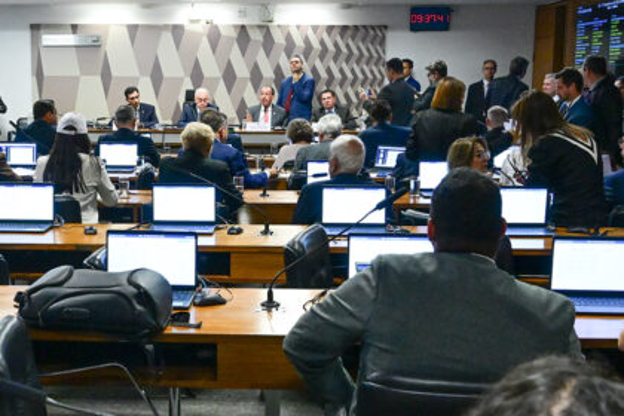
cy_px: 208
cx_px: 312
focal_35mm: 36
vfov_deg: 36.9
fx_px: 624
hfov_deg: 53.1
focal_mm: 24
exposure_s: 1/160
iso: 5000
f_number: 5.6
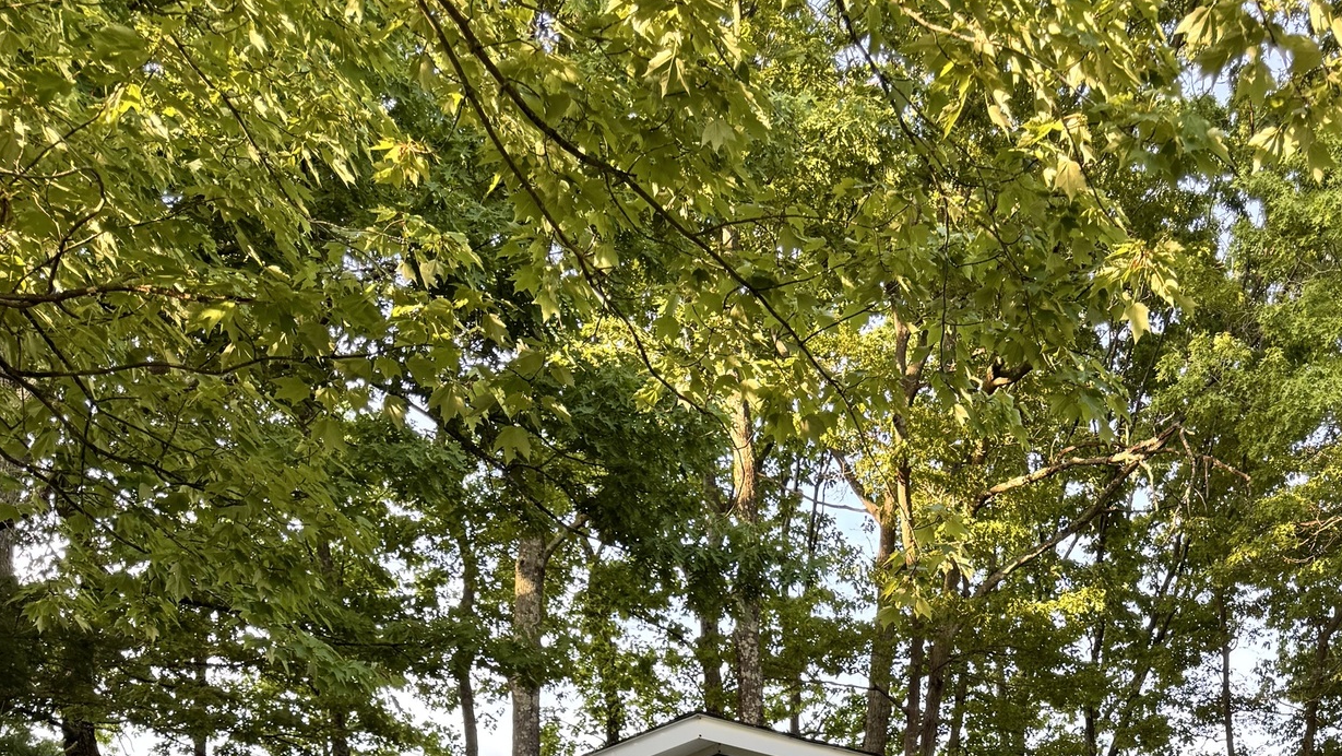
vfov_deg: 20.8
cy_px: 1131
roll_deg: +0.5
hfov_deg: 41.3
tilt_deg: +0.0
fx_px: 1744
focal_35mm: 49
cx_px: 933
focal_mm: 6.76
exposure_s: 1/121
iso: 80
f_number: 1.78
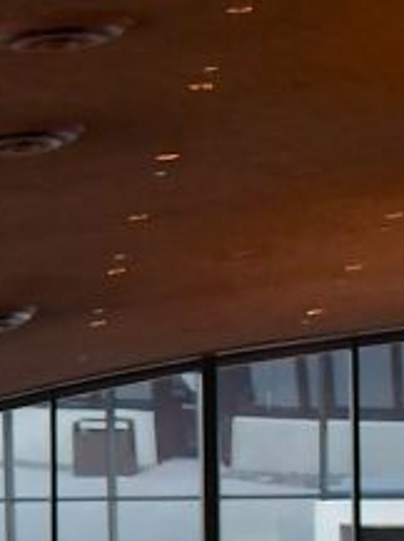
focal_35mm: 211
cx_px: -736
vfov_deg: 9.2
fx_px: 3293
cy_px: 730
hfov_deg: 6.5
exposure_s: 1/80
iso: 320
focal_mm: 22
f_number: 4.5
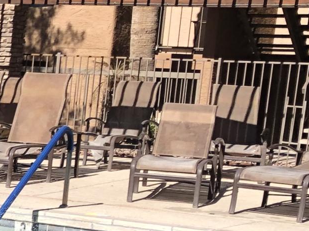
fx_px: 1214
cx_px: -339
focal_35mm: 136
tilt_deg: -10.1
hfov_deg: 12.5
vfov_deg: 10.7
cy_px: 271
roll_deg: -2.6
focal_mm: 3.99
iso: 20
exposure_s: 1/1845
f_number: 1.8
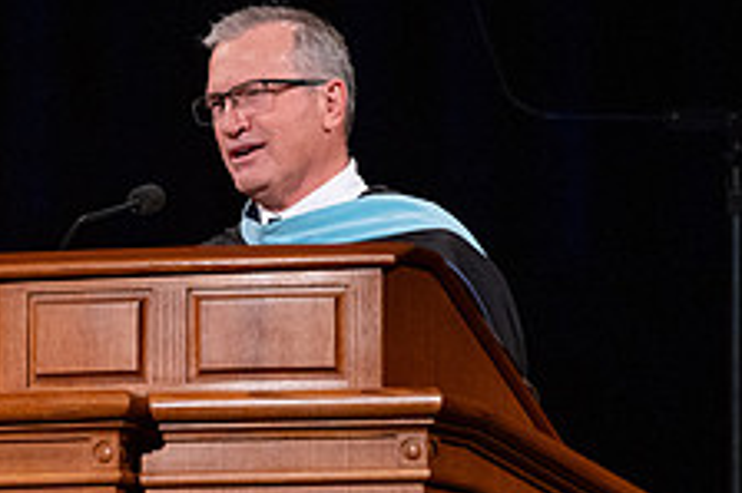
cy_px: 339
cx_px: 50
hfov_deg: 4.2
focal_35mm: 488
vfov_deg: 2.8
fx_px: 10051
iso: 2500
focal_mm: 180
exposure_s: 1/320
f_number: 4.5
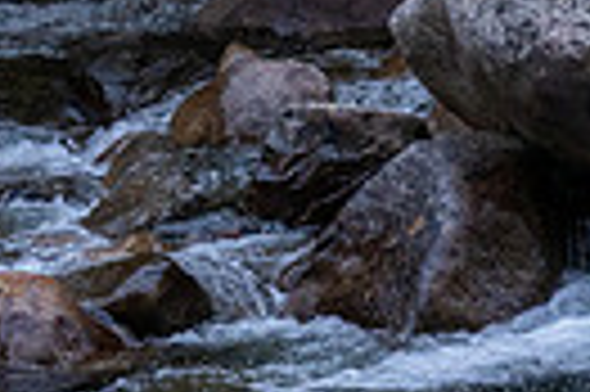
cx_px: 712
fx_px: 7775
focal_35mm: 475
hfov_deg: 4.3
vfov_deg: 2.9
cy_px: 773
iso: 500
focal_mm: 39.42
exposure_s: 1/250
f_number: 4
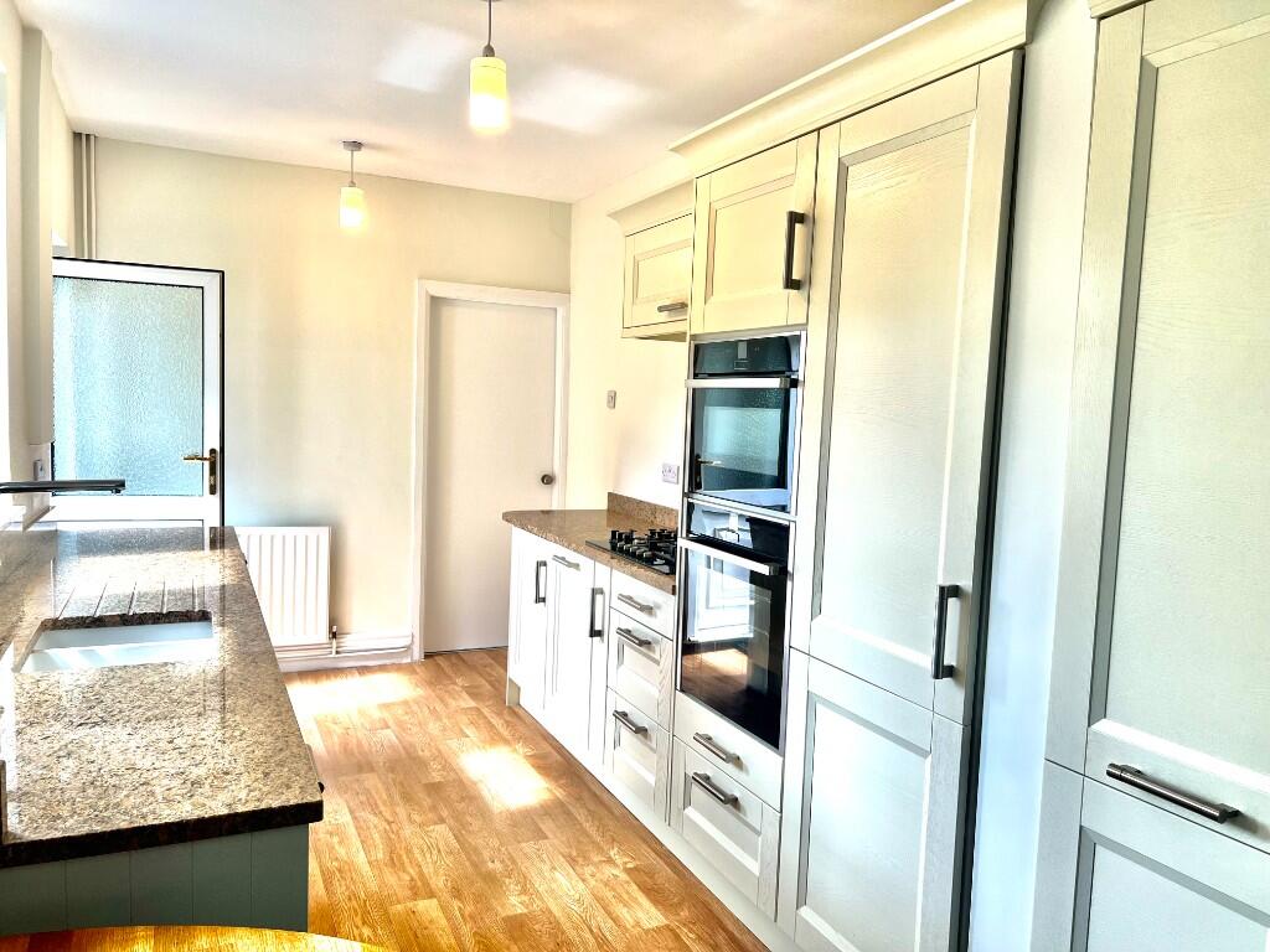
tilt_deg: -5.4
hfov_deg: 67.3
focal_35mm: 26
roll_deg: -1.9
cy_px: 476
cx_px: 635
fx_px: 954
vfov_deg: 53.1
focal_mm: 5.7
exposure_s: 1/110
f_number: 1.5
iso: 32
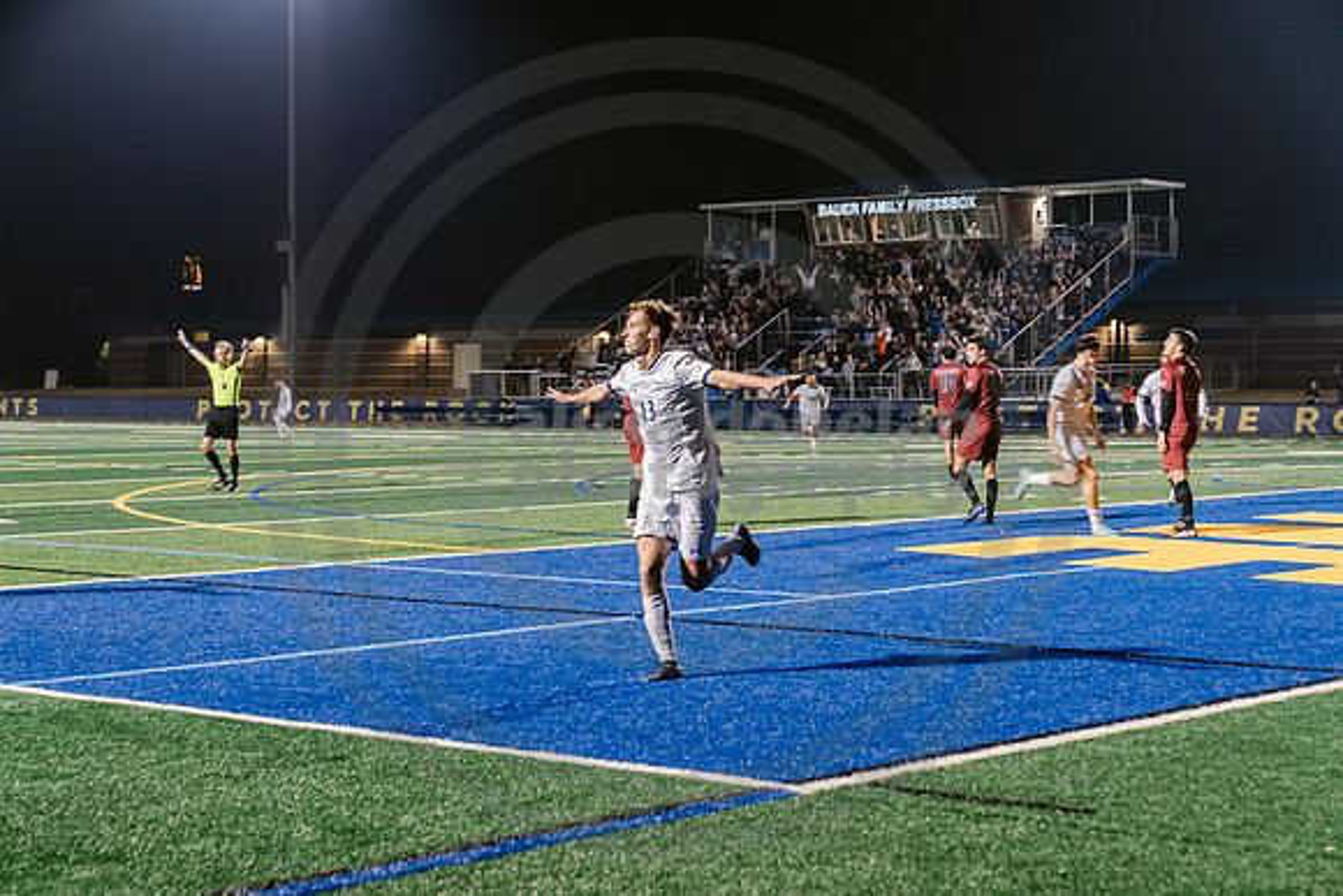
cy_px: 448
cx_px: 672
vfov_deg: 19.5
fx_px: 2612
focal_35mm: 70
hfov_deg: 28.8
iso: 2500
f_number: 4
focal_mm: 70
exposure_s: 1/160
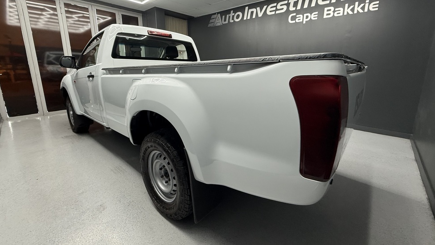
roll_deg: -1.5
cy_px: 105
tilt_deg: -11.6
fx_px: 185
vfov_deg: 66.7
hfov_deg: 99.3
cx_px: 226
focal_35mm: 16
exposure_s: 1/100
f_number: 2.2
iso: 250
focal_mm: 2.22
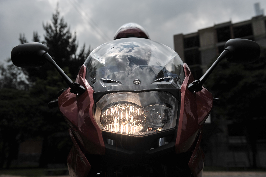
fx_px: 266
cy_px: 90
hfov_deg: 53.2
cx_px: 134
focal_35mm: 36
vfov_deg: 36.8
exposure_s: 1/3200
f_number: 4.5
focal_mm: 35
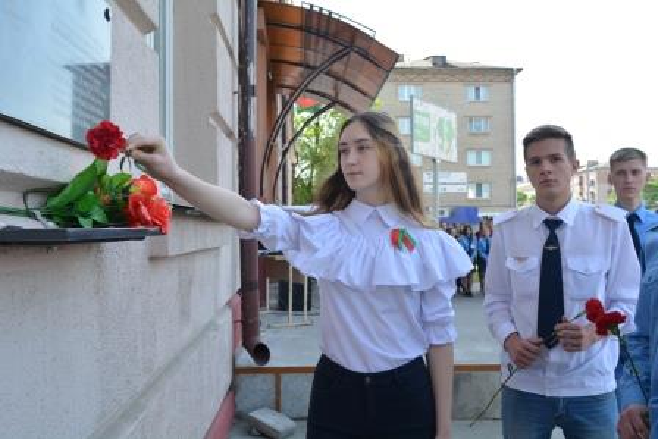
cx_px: 329
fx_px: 631
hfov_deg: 55.1
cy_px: 220
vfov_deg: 38.4
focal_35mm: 34
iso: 100
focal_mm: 23
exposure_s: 1/80
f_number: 6.3
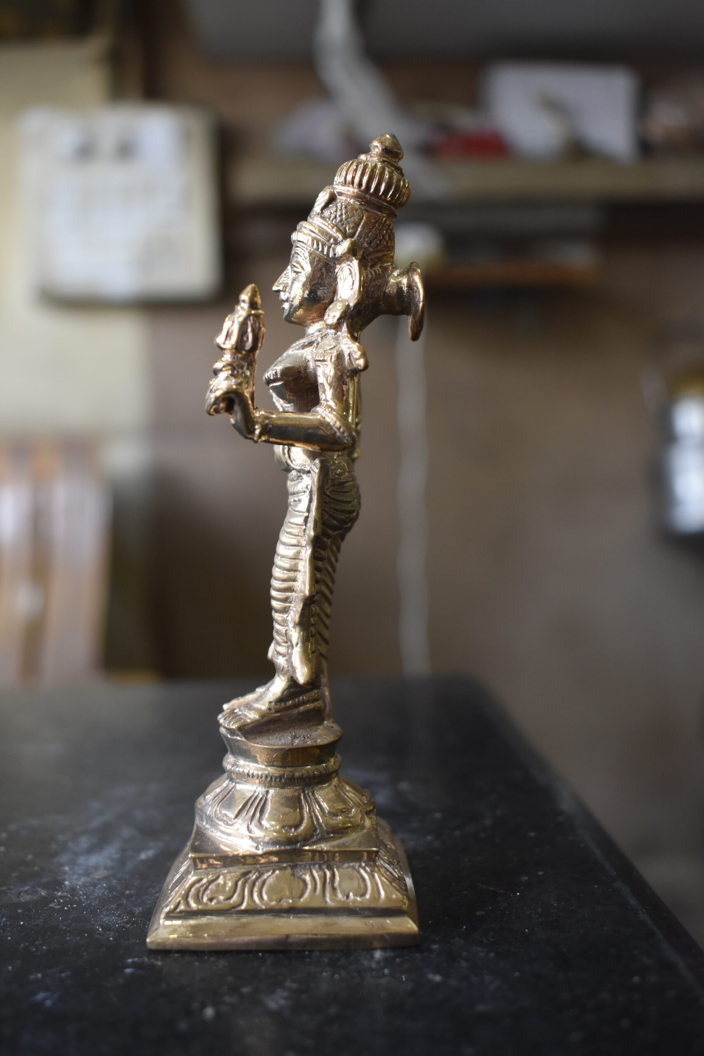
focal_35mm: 36
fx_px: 1056
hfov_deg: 36.9
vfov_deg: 53.1
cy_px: 528
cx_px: 352
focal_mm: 24
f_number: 4
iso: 900
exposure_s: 1/60
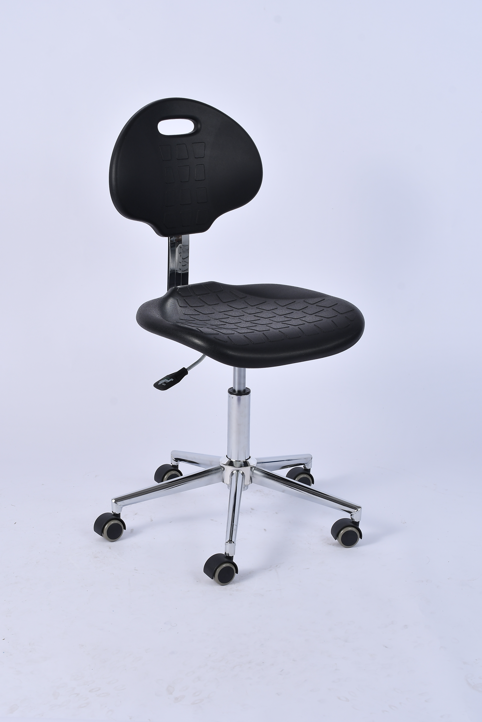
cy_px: 361
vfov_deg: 33.4
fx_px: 1205
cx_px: 241
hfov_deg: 22.6
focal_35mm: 60
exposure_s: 1/125
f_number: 10
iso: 125
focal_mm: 40
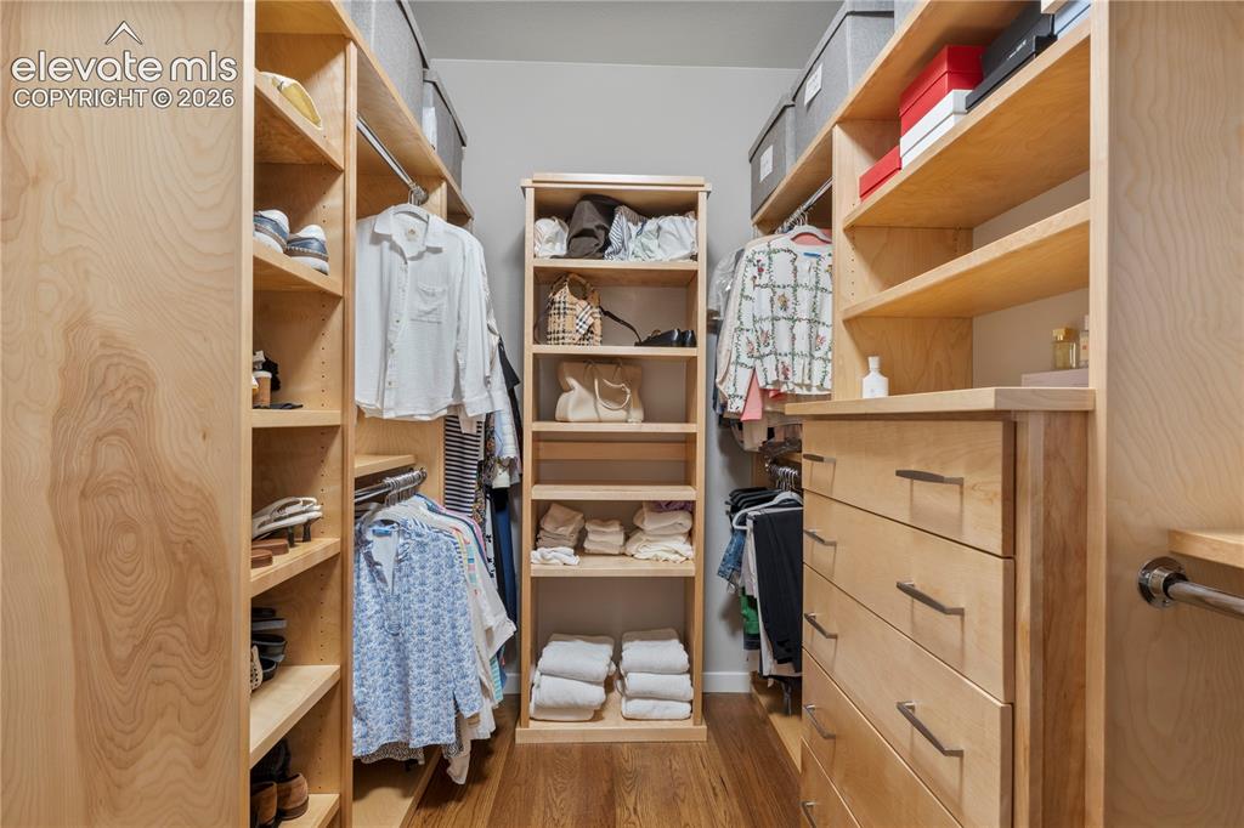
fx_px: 617
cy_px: 414
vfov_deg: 67.8
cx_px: 622
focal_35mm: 18
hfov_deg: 90.5
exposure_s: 1
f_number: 8
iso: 160
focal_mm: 11.9
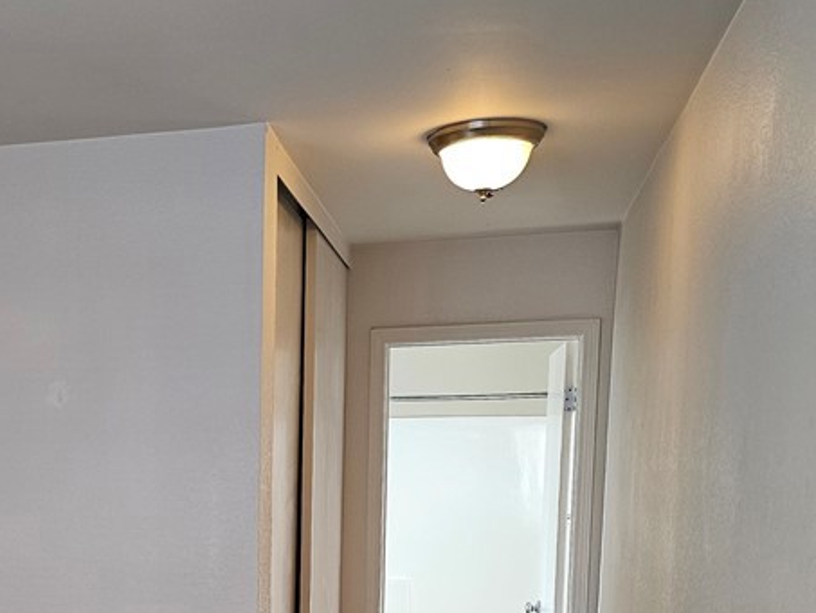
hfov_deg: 35.5
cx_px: 155
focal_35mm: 52
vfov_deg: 26.4
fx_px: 1226
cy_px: 631
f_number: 1.7
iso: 250
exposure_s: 1/120
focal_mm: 6.3
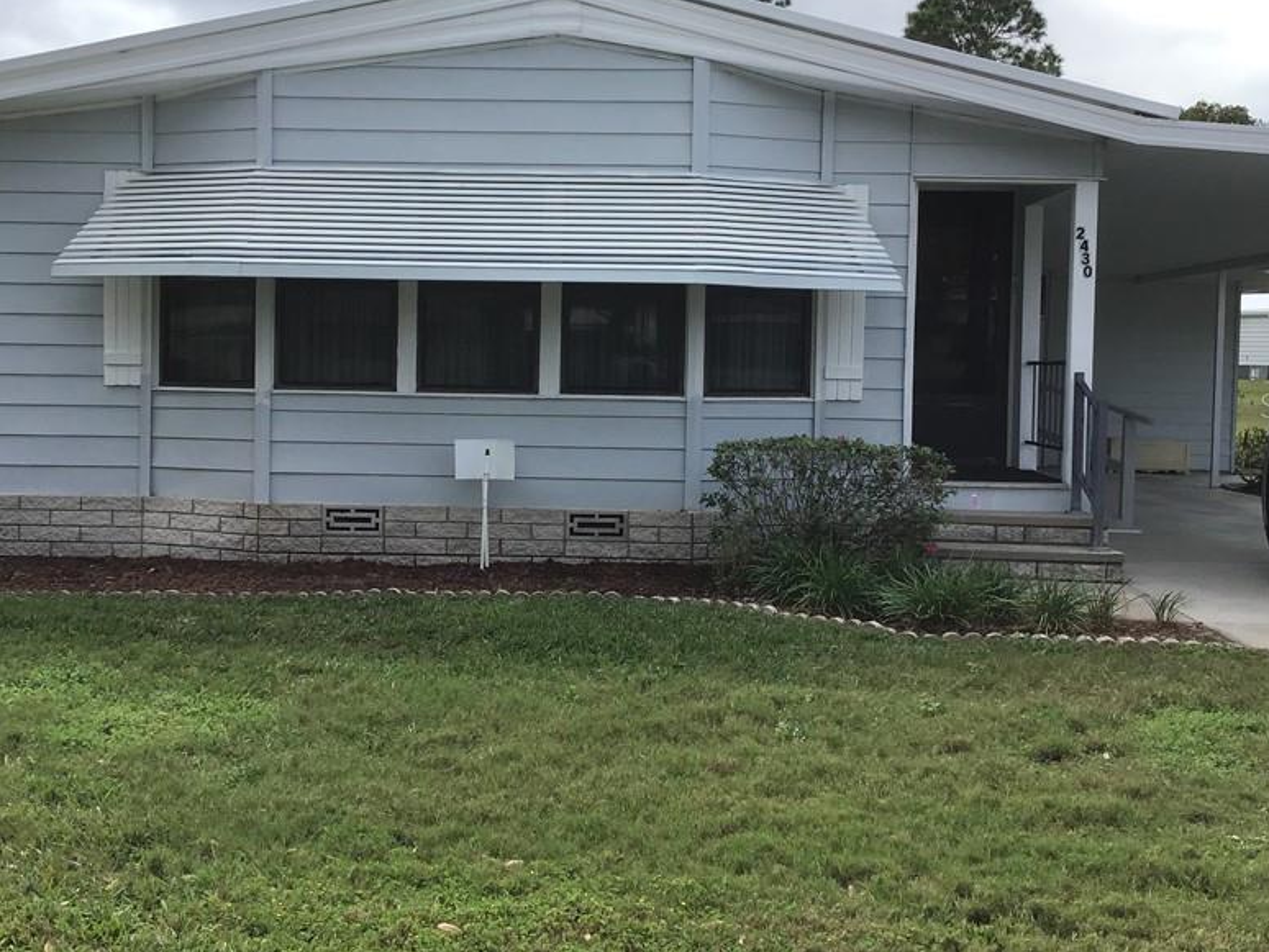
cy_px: 405
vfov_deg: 35.1
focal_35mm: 41
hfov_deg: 45.7
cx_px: 575
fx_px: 1503
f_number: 2.4
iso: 25
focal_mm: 3.3
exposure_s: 1/1294
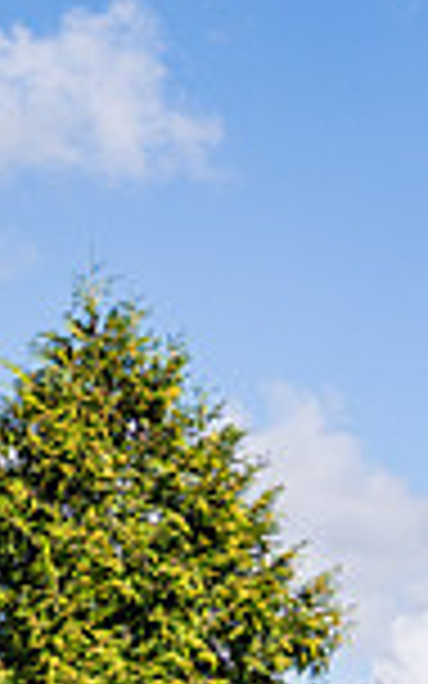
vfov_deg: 11.0
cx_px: -820
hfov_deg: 6.3
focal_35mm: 191
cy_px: 232
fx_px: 3565
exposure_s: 1/4000
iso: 200
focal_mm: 49
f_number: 3.2
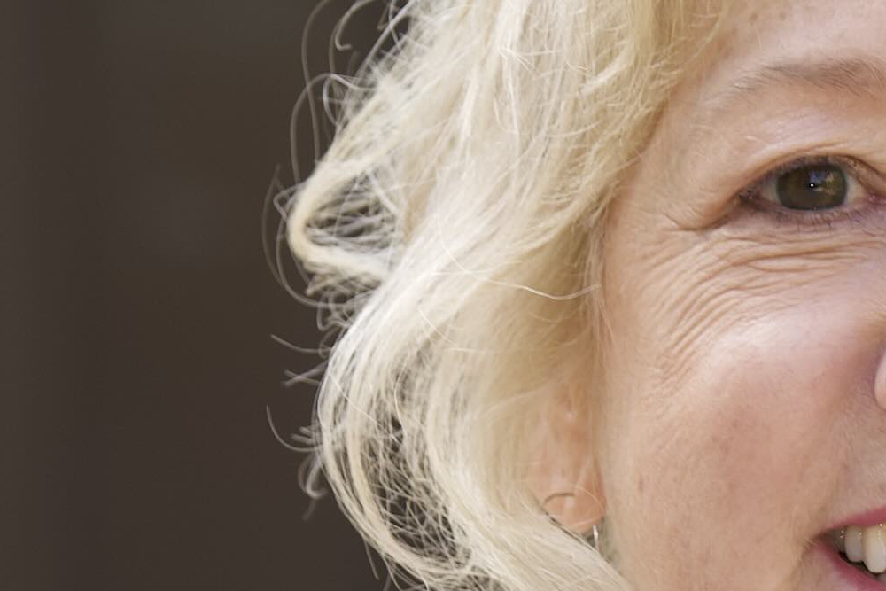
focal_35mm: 606
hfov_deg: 3.4
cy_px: 1092
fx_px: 14915
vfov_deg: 2.3
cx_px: 840
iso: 160
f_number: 5
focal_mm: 101
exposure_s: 1/125
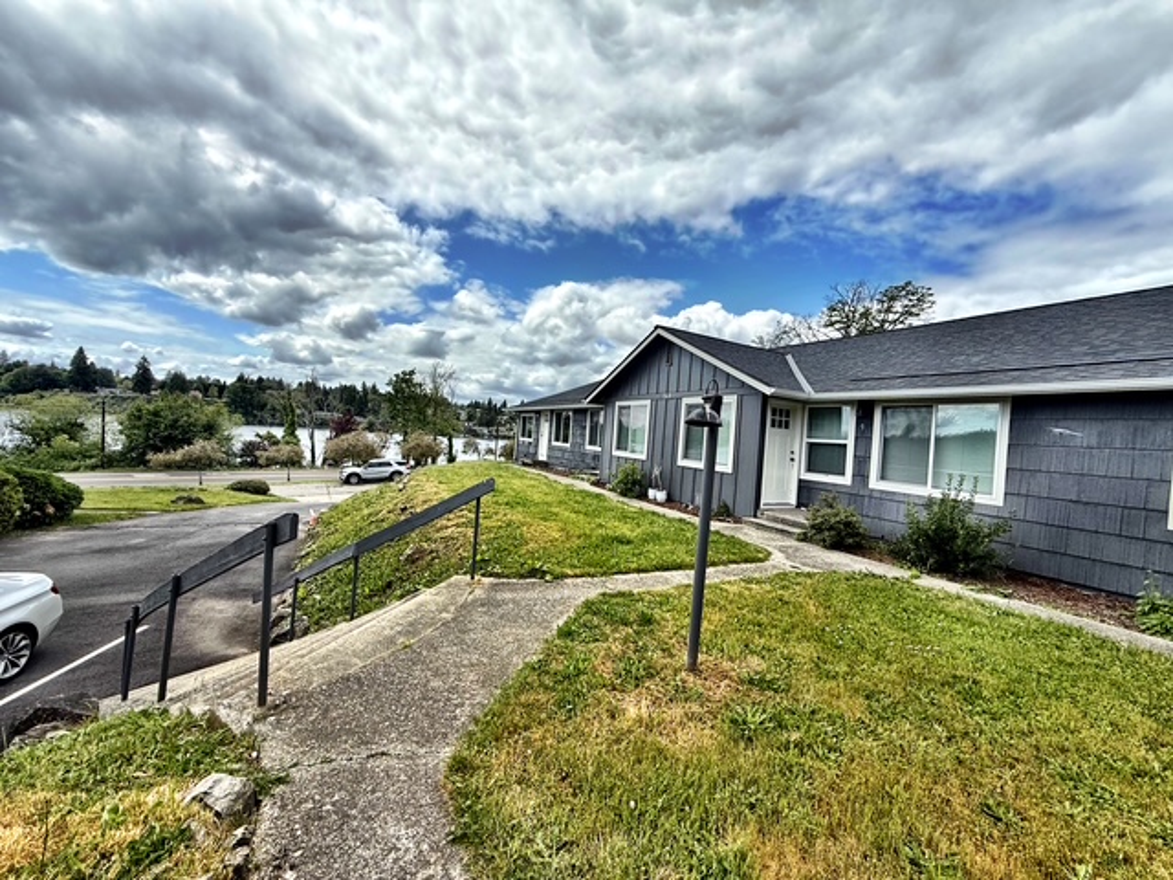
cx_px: 586
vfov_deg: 85.7
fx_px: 474
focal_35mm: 14
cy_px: 440
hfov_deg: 102.1
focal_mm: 2.22
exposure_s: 1/2717
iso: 50
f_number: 2.2
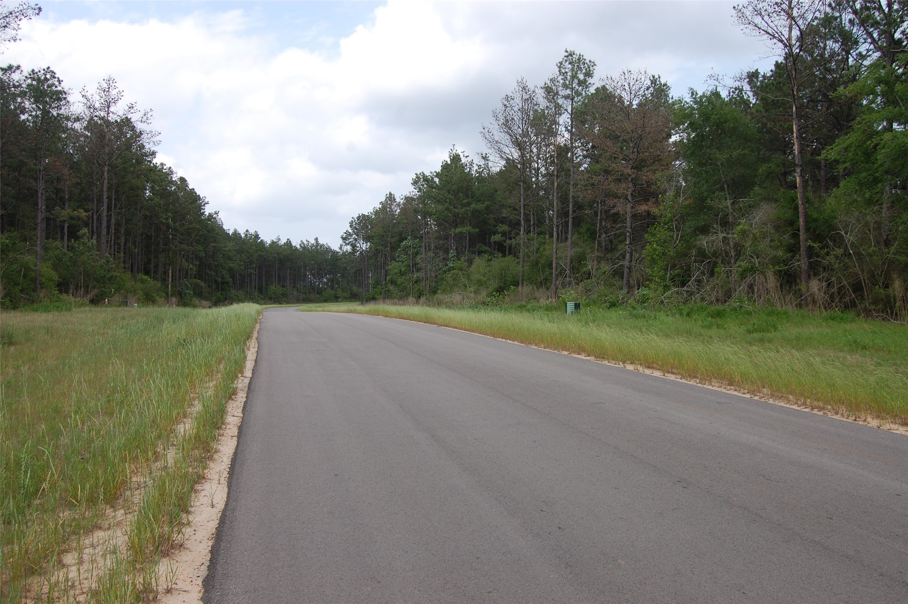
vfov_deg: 43.5
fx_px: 756
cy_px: 302
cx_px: 454
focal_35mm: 30
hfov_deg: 62.0
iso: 200
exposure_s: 1/250
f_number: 8
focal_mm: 20
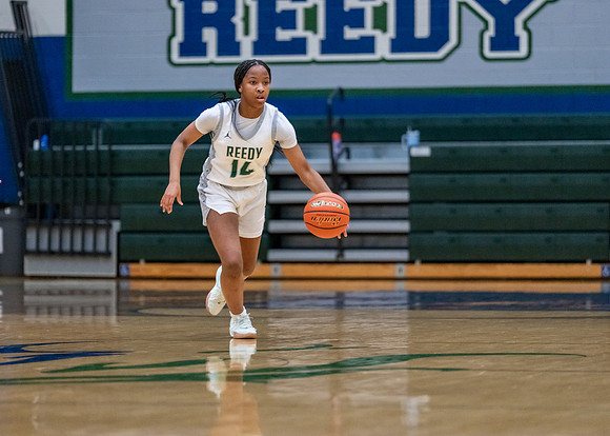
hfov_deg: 8.7
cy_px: 219
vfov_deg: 6.2
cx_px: 290
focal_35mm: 231
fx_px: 3998
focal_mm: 200
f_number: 2.8
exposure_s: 1/1000
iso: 2500
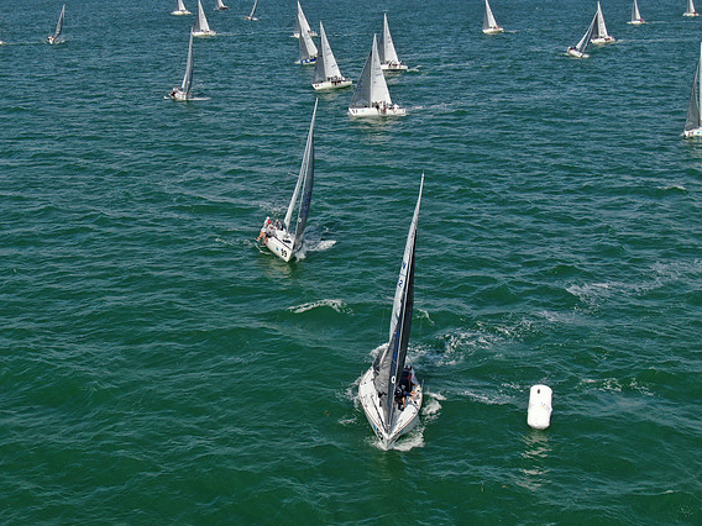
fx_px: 994
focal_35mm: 49
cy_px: 259
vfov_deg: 29.7
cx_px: 351
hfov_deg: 38.9
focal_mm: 8.6
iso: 100
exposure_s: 1/1000
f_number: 3.8
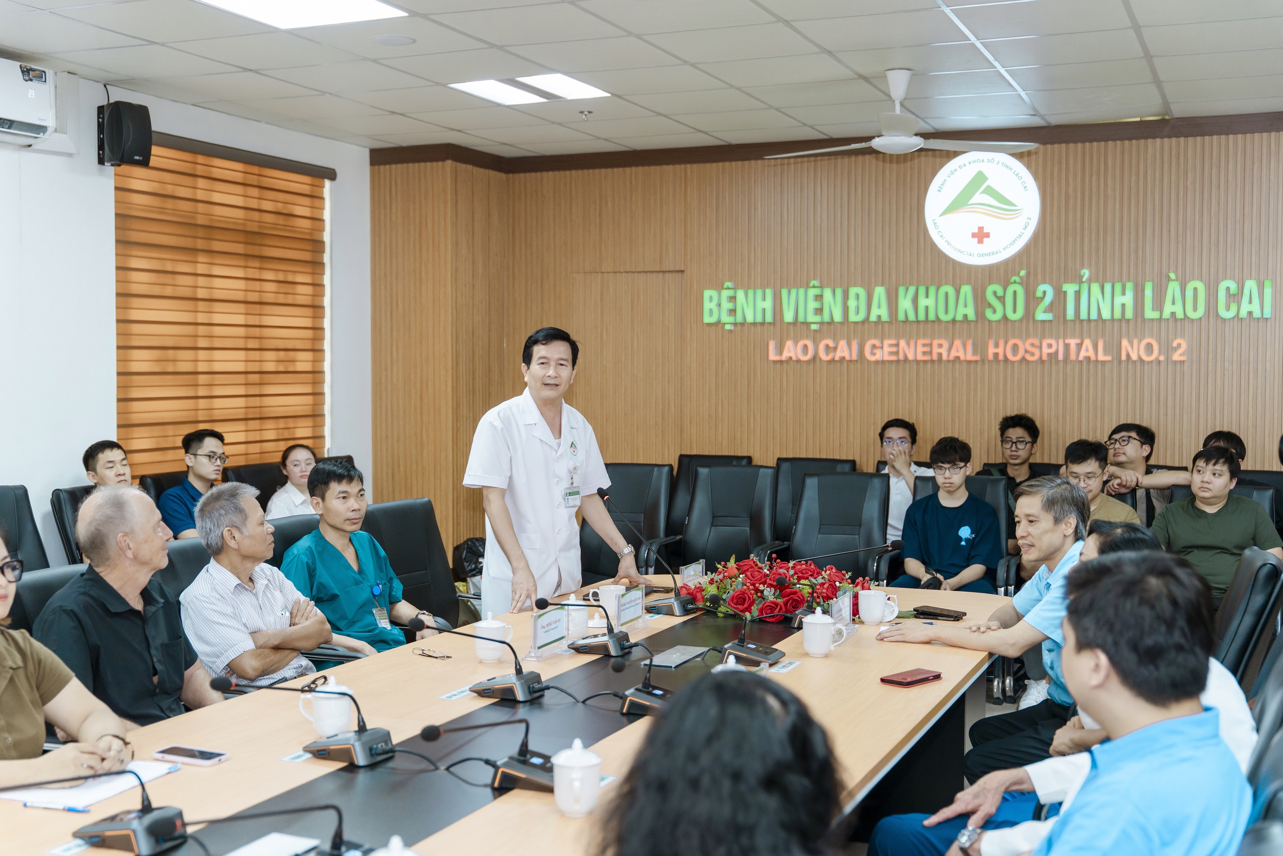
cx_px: 642
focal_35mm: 41
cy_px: 428
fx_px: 1454
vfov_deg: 32.8
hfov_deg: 47.6
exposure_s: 1/200
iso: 1000
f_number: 2.8
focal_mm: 40.8
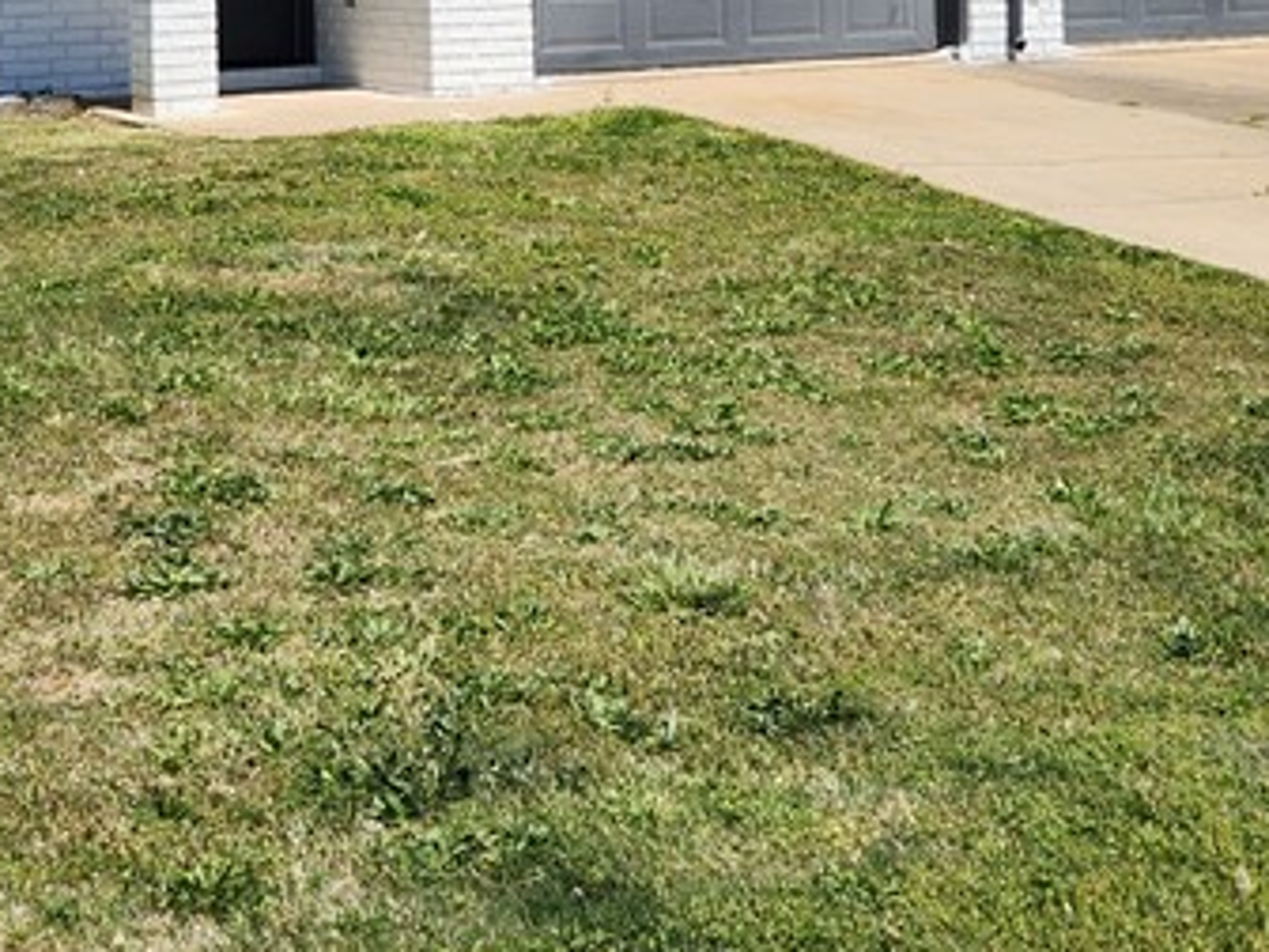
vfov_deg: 20.1
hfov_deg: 27.8
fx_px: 2566
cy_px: -98
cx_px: 616
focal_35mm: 70
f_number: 1.8
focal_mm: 5.4
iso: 20
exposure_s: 1/1869
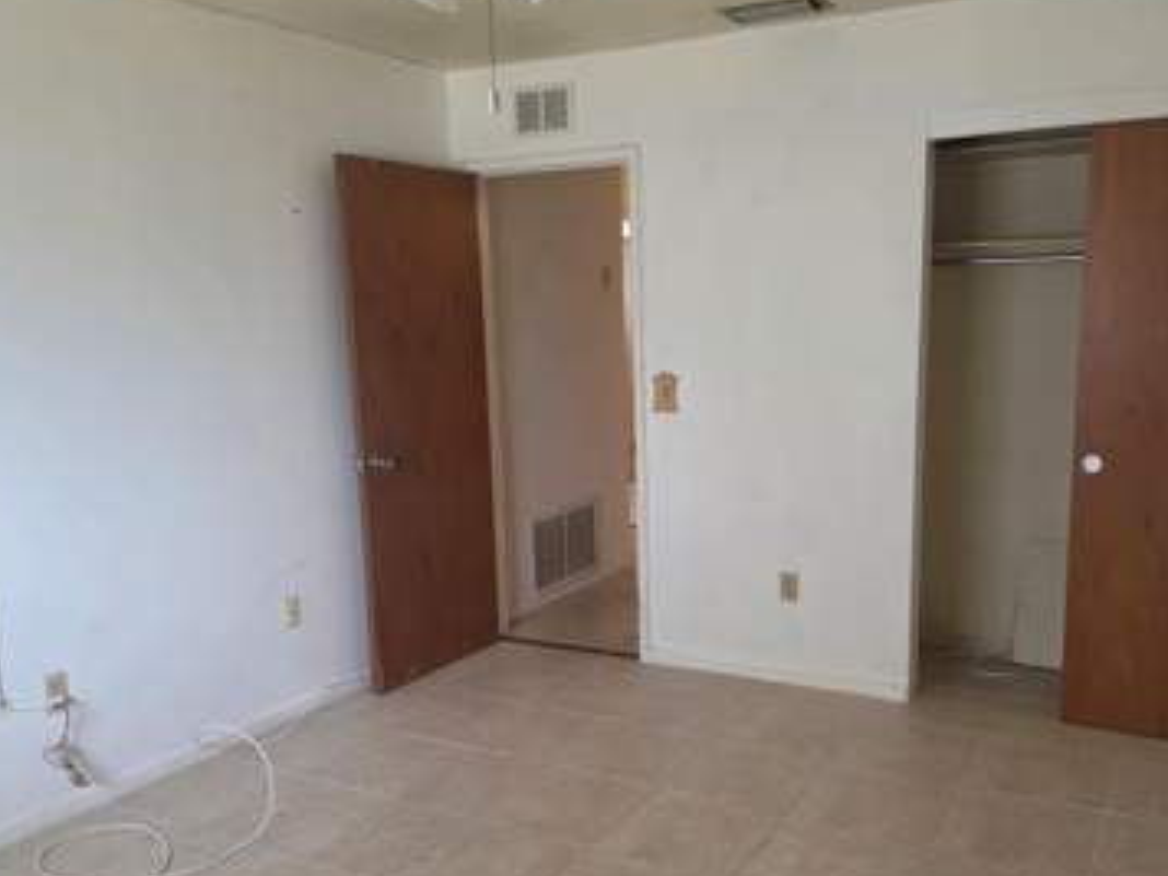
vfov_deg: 45.4
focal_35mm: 31
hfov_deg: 58.2
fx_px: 1046
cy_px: 489
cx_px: 646
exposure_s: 1/120
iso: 320
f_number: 1.4
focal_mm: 6.5
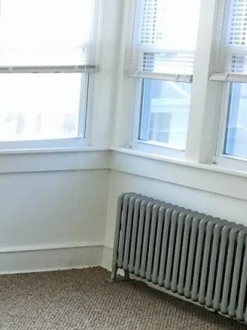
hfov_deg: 13.1
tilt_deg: -18.4
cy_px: 381
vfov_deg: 17.6
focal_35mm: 107
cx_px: -125
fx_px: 1019
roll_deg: -0.8
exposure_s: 1/30
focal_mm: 4.15
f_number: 2.2
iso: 40
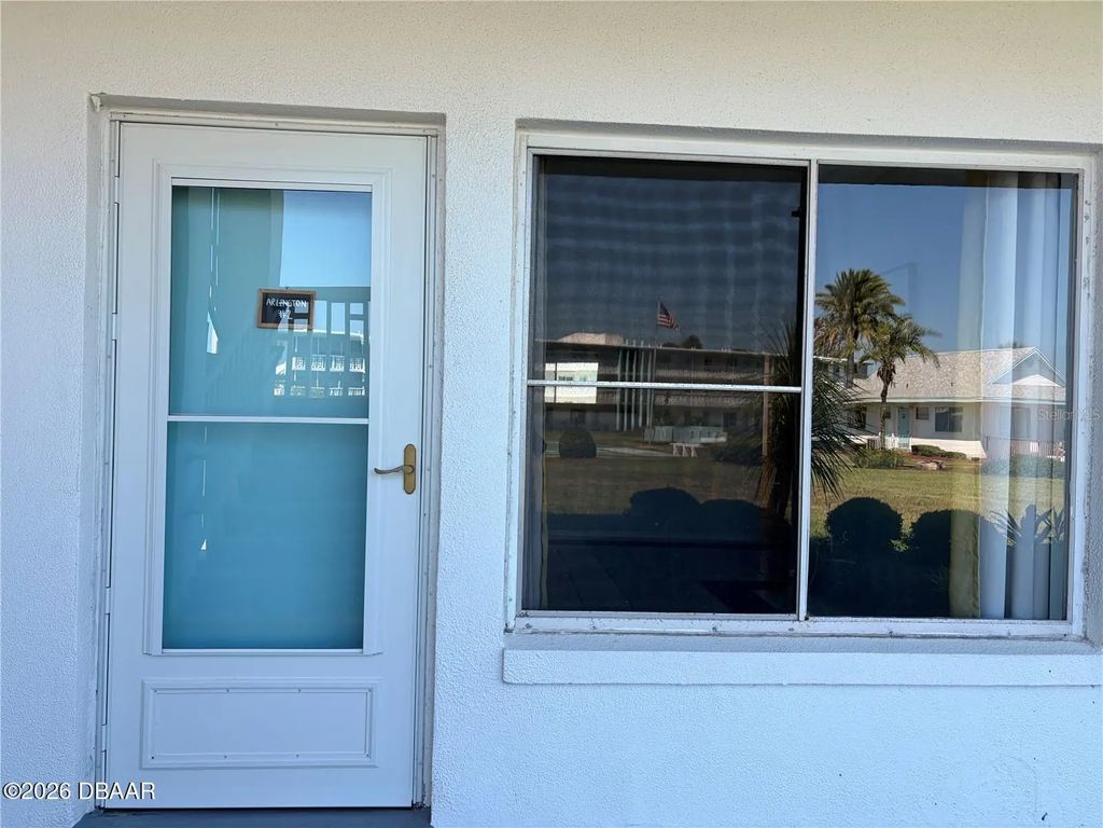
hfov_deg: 67.3
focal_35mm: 26
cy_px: 414
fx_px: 828
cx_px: 552
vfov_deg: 53.1
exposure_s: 1/591
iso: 50
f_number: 1.6
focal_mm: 5.96
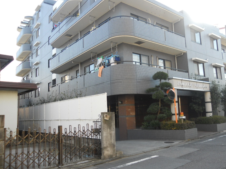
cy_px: 86
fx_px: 209
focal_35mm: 32
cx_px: 127
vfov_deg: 44.2
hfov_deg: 56.7
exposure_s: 1/125
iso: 80
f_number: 3.2
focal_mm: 4.9
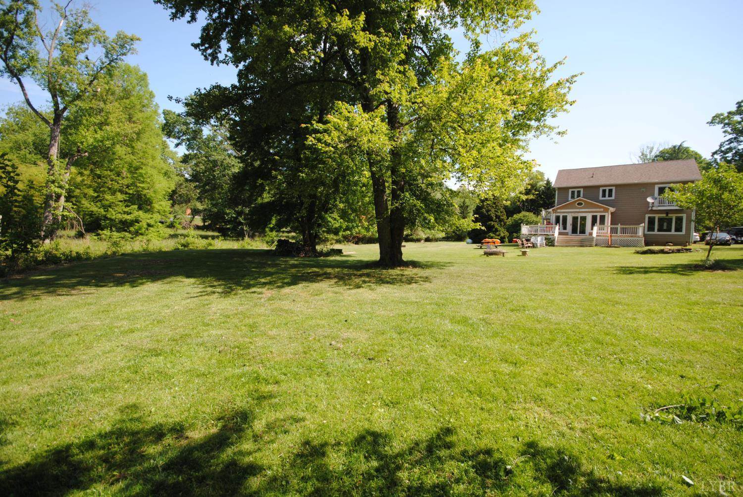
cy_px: 248
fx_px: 310
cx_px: 372
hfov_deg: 100.3
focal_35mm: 15
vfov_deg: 77.5
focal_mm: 10
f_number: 6.3
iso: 100
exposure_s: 1/160
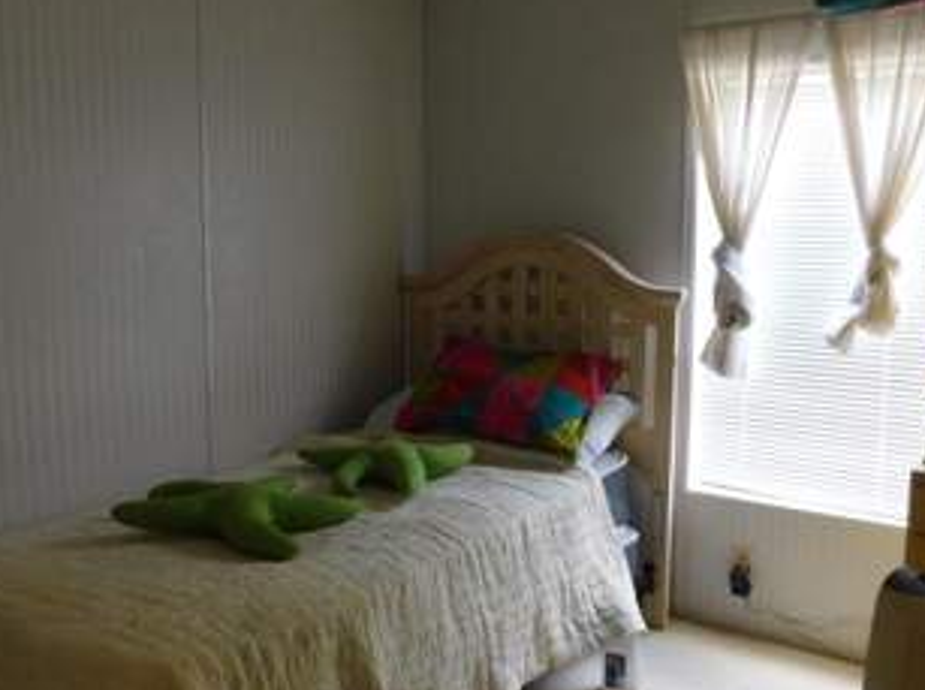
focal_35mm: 36
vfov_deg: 39.5
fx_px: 960
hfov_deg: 51.4
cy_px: 330
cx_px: 461
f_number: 3
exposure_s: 1/30
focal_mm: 4
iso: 220
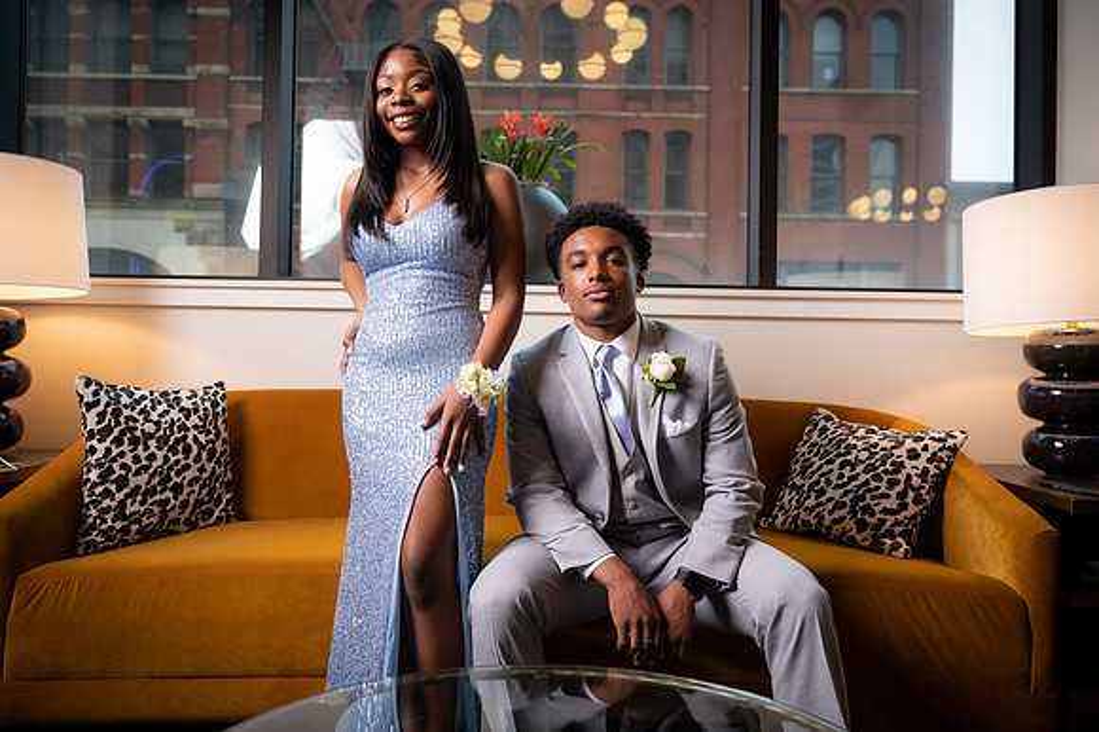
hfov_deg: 63.7
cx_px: 550
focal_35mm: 29
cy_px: 366
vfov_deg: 44.9
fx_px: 885
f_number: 3.5
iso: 1250
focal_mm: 29
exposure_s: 1/250
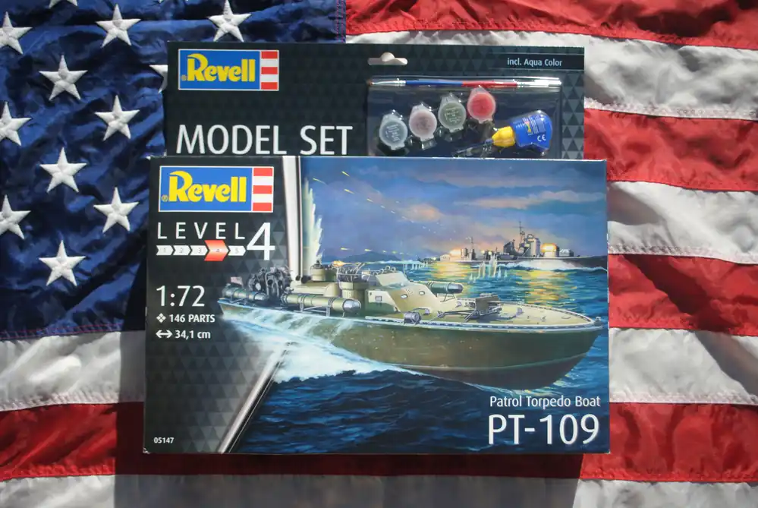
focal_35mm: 39
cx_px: 379
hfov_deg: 49.5
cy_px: 254
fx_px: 822
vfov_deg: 34.3
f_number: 4.2
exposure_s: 1/800
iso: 100
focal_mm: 26
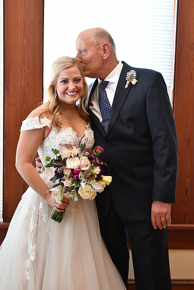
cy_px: 145
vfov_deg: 36.9
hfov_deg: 25.1
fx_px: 436
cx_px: 97
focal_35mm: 54
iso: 1000
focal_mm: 36
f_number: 2.8
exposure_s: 1/80
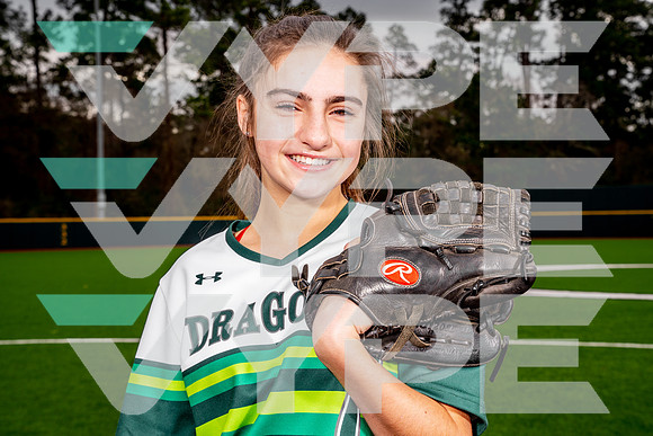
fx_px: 1063
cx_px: 326
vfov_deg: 23.2
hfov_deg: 34.1
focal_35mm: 59
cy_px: 218
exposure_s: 1/125
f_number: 10
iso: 100
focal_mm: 57
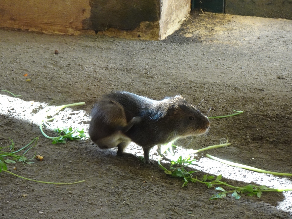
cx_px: 146
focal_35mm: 232
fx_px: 1957
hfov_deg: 8.5
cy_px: 110
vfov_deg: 6.4
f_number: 6.3
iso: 800
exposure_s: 1/50
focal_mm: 37.51
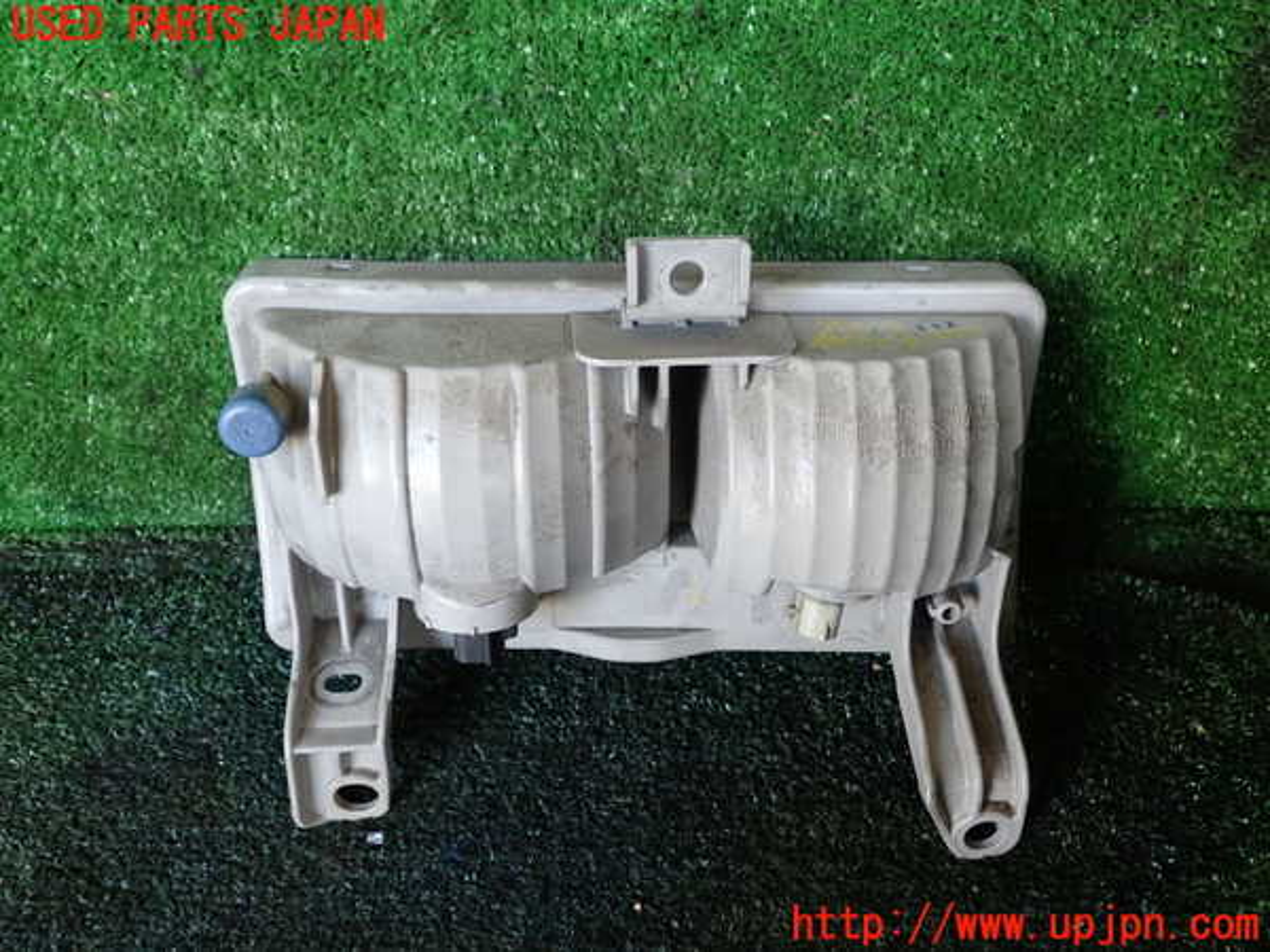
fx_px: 1101
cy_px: 476
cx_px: 635
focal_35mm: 30
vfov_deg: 46.8
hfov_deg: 60.0
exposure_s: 1/60
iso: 200
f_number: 2.3
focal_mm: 5.4
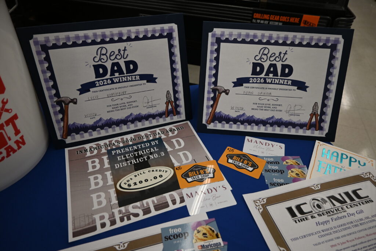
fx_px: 251
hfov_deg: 73.7
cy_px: 126
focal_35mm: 24
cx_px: 188
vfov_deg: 53.1
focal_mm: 16
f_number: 4
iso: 400
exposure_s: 1/250
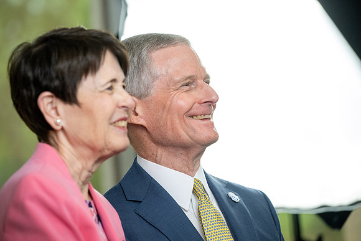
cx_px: 180
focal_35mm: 200
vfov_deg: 6.9
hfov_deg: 10.3
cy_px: 120
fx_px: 2006
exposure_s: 1/400
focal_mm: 200
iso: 2500
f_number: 4
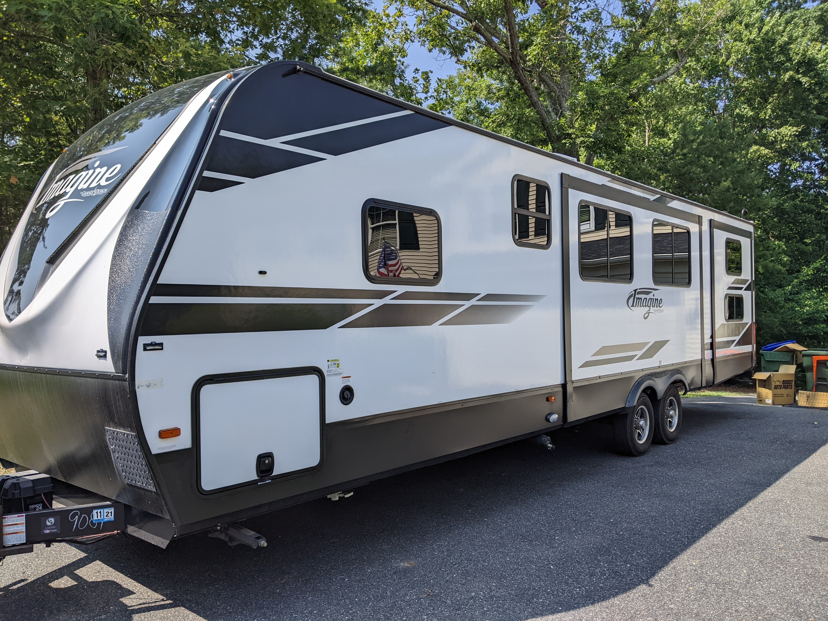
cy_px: 310
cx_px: 414
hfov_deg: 65.3
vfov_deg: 51.4
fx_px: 646
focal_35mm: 27
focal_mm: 4.44
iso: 53
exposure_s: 1/2933
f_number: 1.8
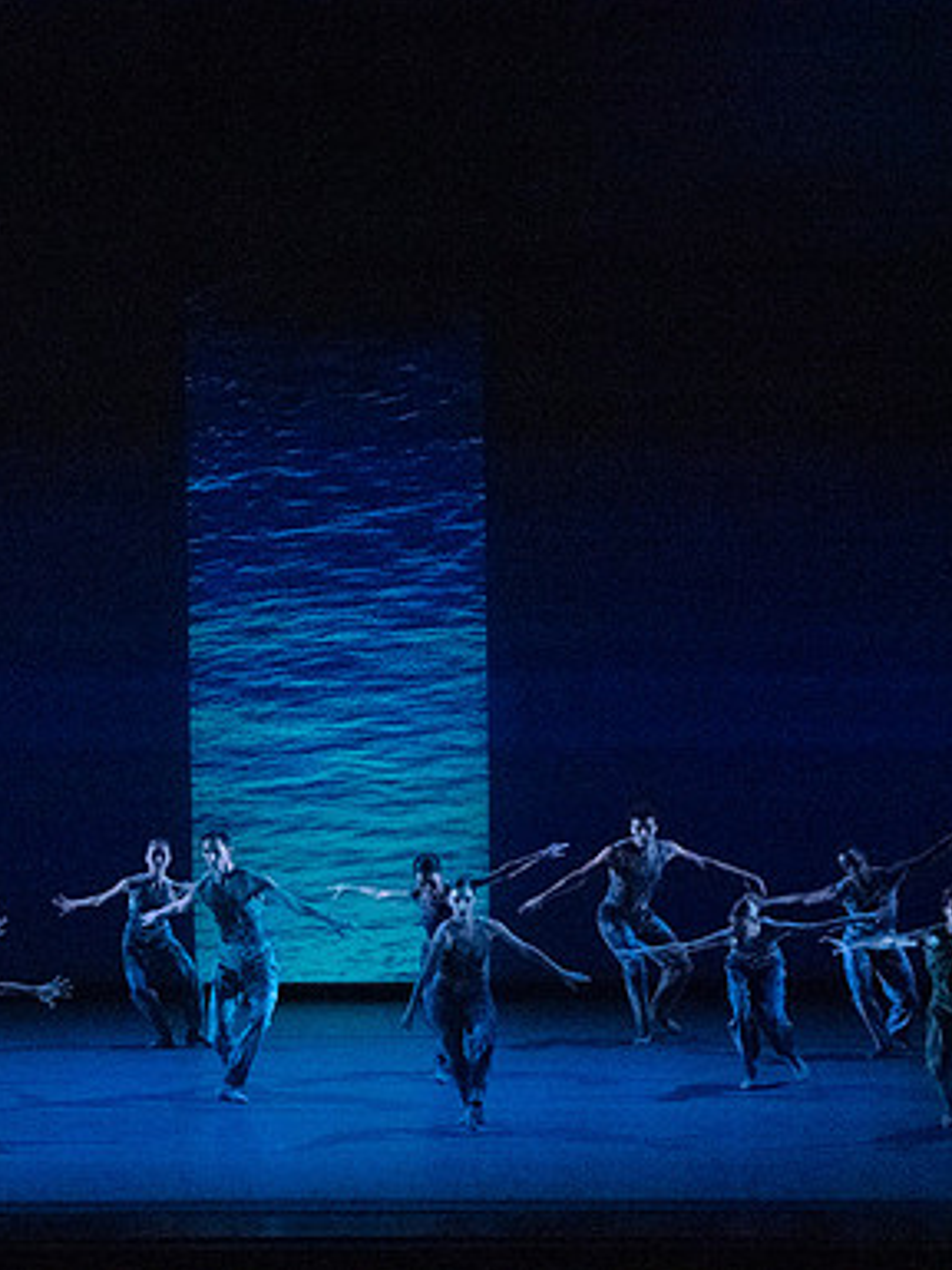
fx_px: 7297
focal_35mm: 199
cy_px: 637
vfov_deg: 9.9
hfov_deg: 7.5
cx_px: 281
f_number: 5.6
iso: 25600
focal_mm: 137
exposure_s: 1/400
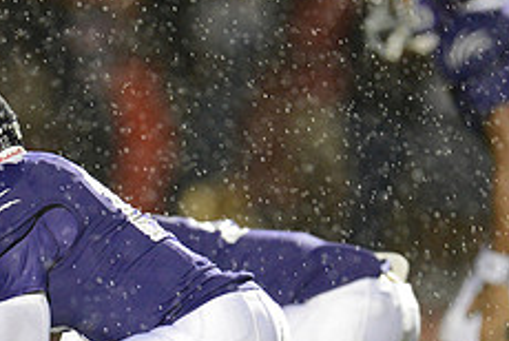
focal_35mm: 1008
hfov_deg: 2.0
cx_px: 22
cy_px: 360
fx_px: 14270
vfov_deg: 1.4
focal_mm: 400
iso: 5000
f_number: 2.8
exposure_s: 1/1000
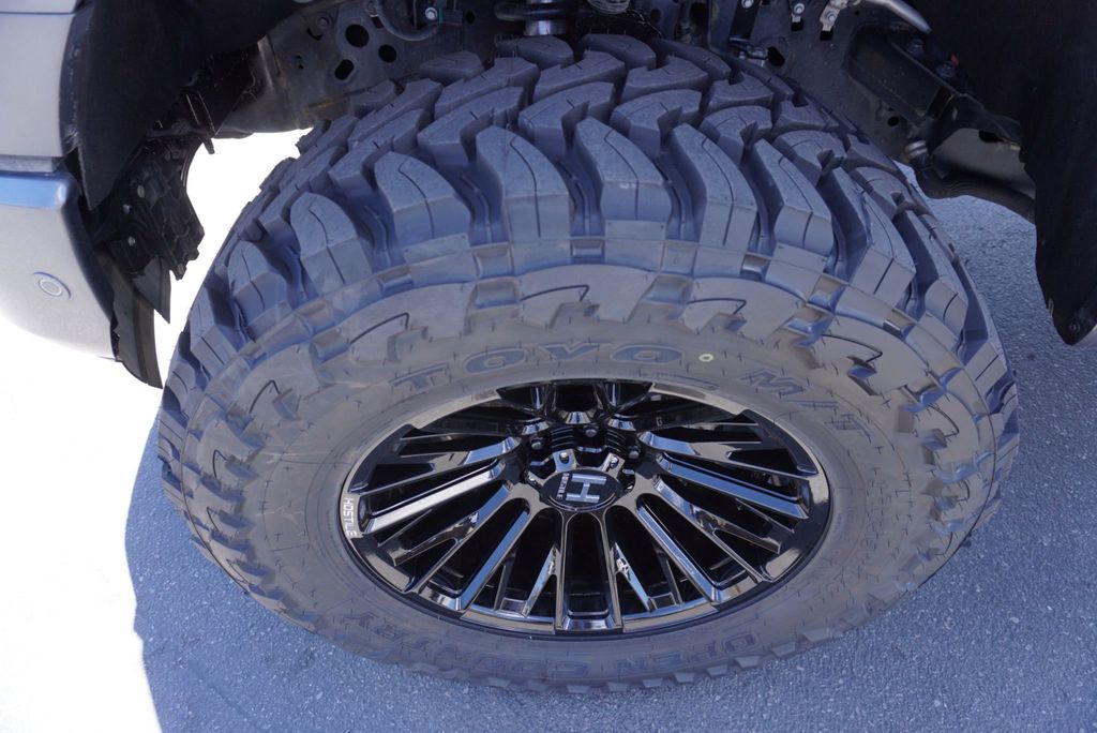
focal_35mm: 24
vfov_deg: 53.2
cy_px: 366
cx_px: 548
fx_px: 732
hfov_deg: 73.7
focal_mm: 16
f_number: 4.5
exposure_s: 1/80
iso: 100
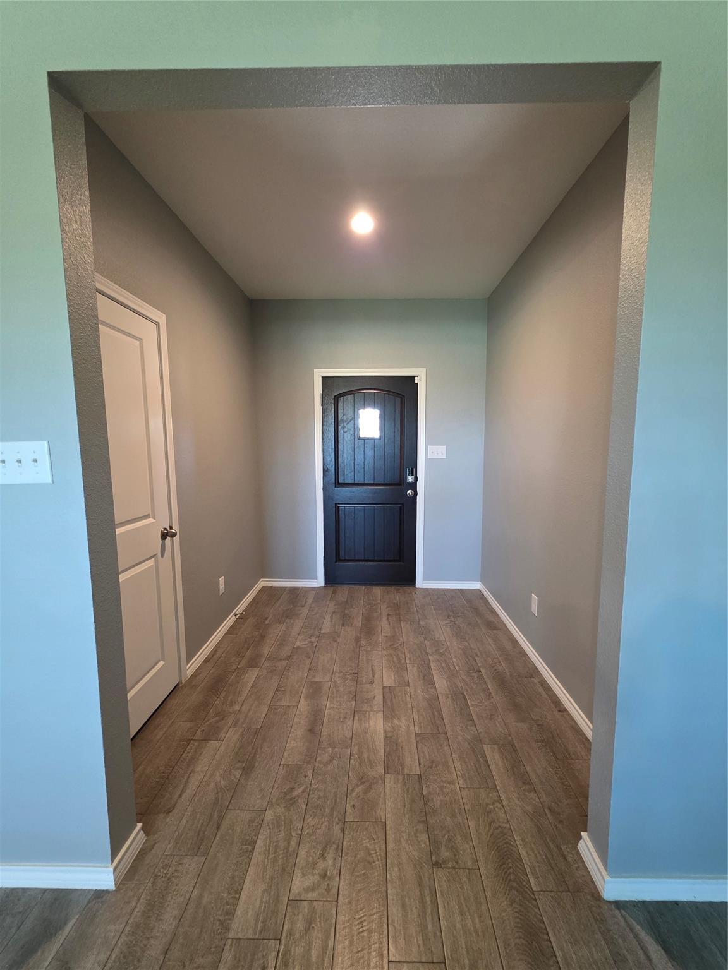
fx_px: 365
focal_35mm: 13
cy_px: 485
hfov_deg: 89.9
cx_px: 364
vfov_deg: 106.2
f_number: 1.9
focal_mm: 2.2
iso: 500
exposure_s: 1/60
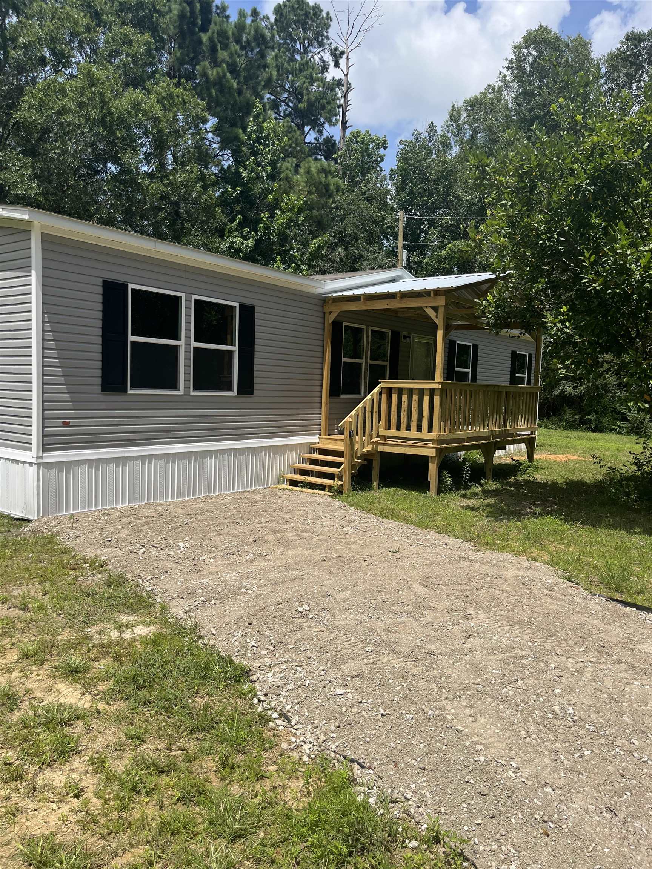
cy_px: 434
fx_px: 653
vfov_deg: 67.3
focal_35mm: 26
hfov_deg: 53.1
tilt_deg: -5.2
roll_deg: -1.4
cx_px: 326
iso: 50
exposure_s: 1/3745
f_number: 1.6
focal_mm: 5.1
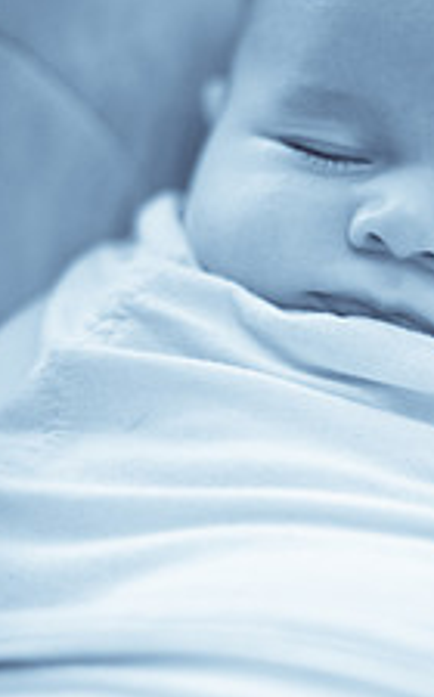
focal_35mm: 102
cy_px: 462
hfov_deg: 12.6
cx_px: 423
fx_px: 1937
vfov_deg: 20.4
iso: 1000
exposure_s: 1/100
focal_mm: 50
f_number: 1.4
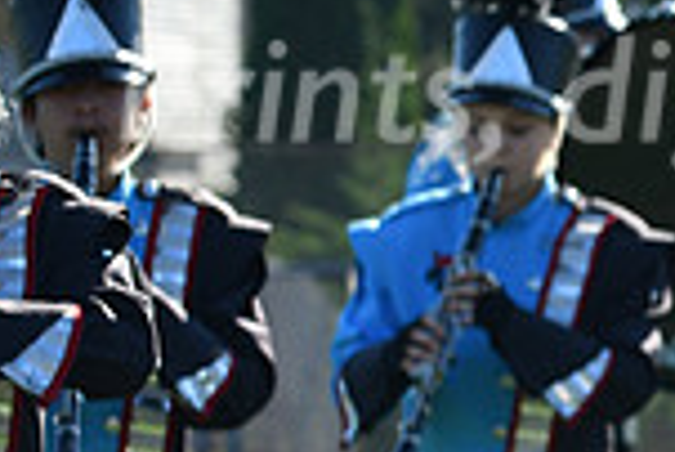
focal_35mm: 589
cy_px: 329
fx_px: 11054
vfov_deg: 2.3
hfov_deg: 3.5
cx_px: 1238
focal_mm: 102
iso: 250
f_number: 5.6
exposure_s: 1/800
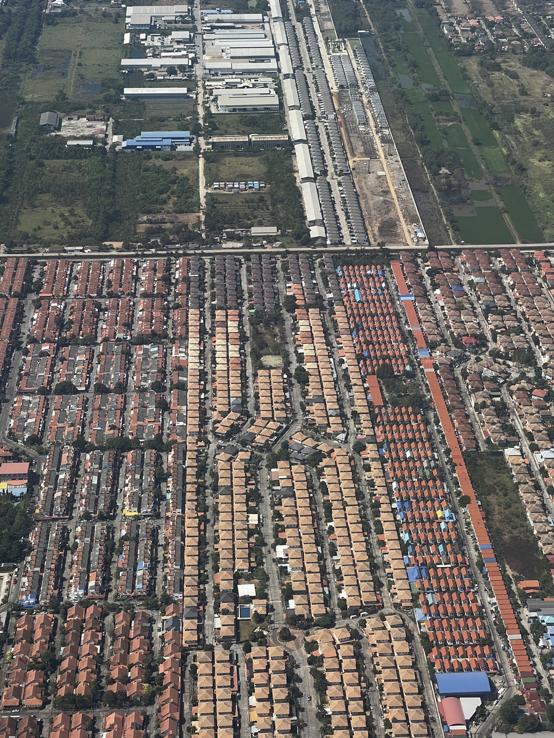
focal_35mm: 77
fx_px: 1643
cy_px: 369
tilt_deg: -30.0
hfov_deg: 19.1
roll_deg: +1.8
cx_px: 277
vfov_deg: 25.3
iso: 32
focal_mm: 9
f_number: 2.8
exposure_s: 1/589
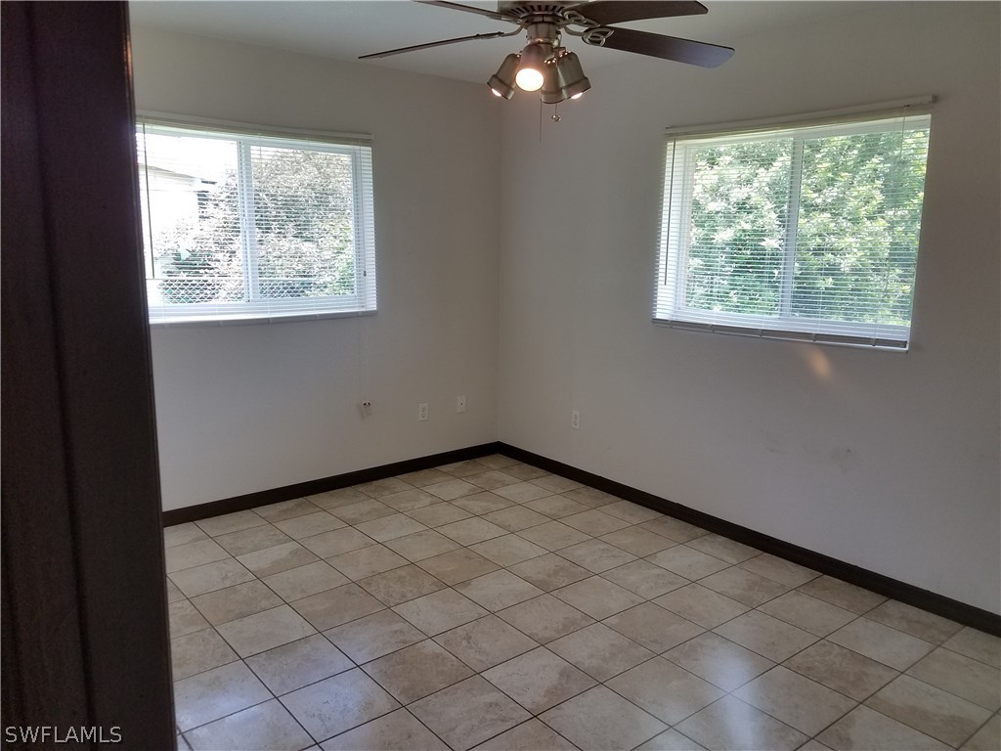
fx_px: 752
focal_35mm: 26
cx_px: 500
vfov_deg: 53.1
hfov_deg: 67.3
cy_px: 376
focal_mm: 4.2
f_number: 1.7
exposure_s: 1/132
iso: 40
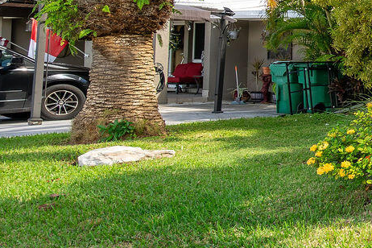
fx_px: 641
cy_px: 45
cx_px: 710
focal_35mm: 62
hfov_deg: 20.1
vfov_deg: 21.6
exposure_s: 1/200
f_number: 8
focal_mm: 14
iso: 250
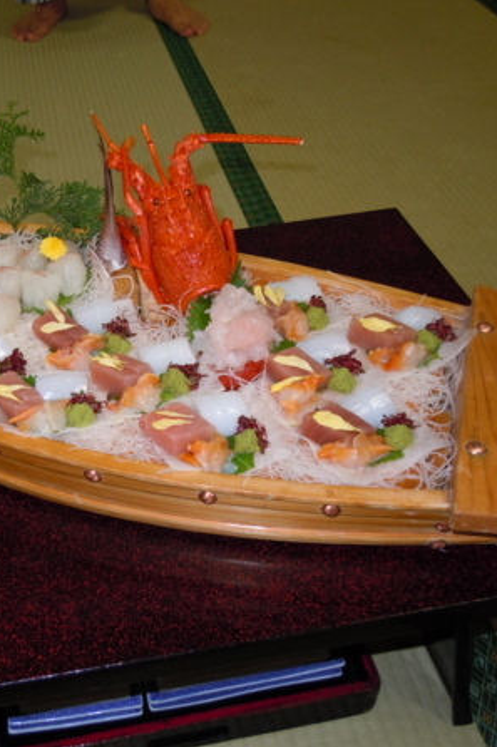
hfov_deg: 31.2
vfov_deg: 46.4
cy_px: 375
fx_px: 870
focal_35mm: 42
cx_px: 117
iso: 200
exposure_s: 1/30
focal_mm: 5.4
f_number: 3.5
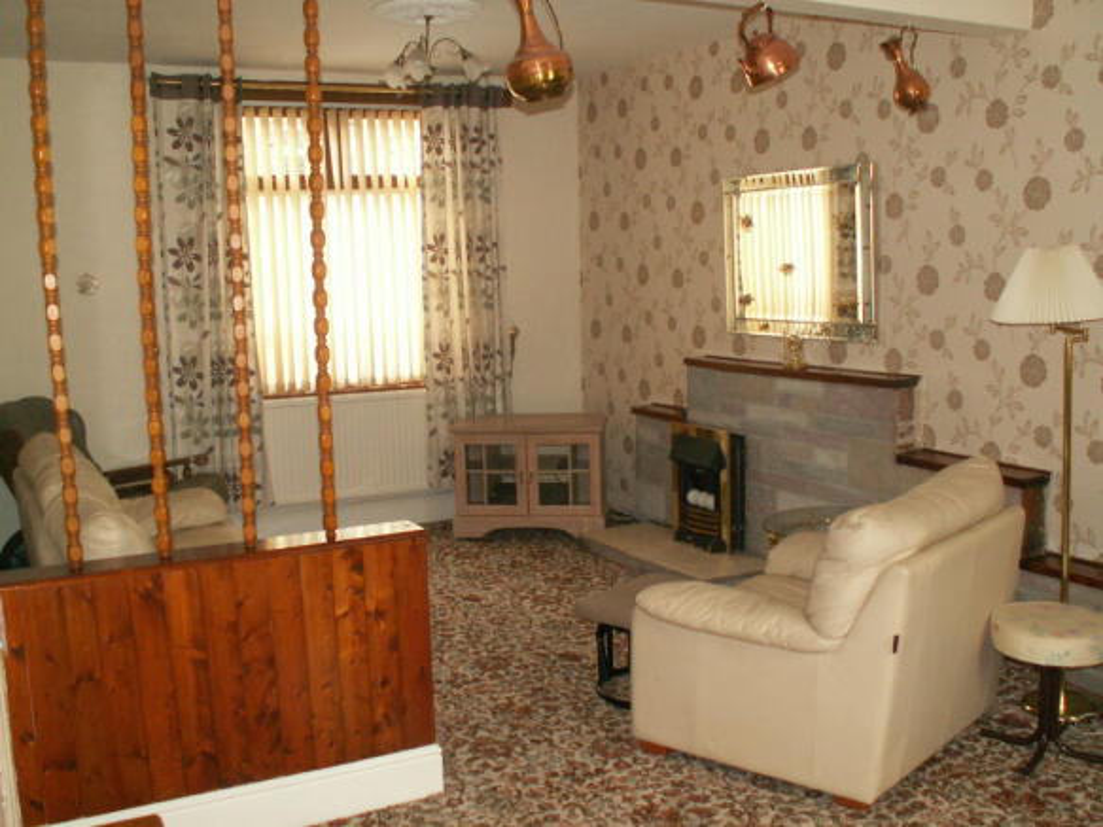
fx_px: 1115
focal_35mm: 35
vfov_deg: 40.7
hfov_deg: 52.6
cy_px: 414
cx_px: 552
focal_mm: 5.86
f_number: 2.8
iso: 160
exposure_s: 1/40
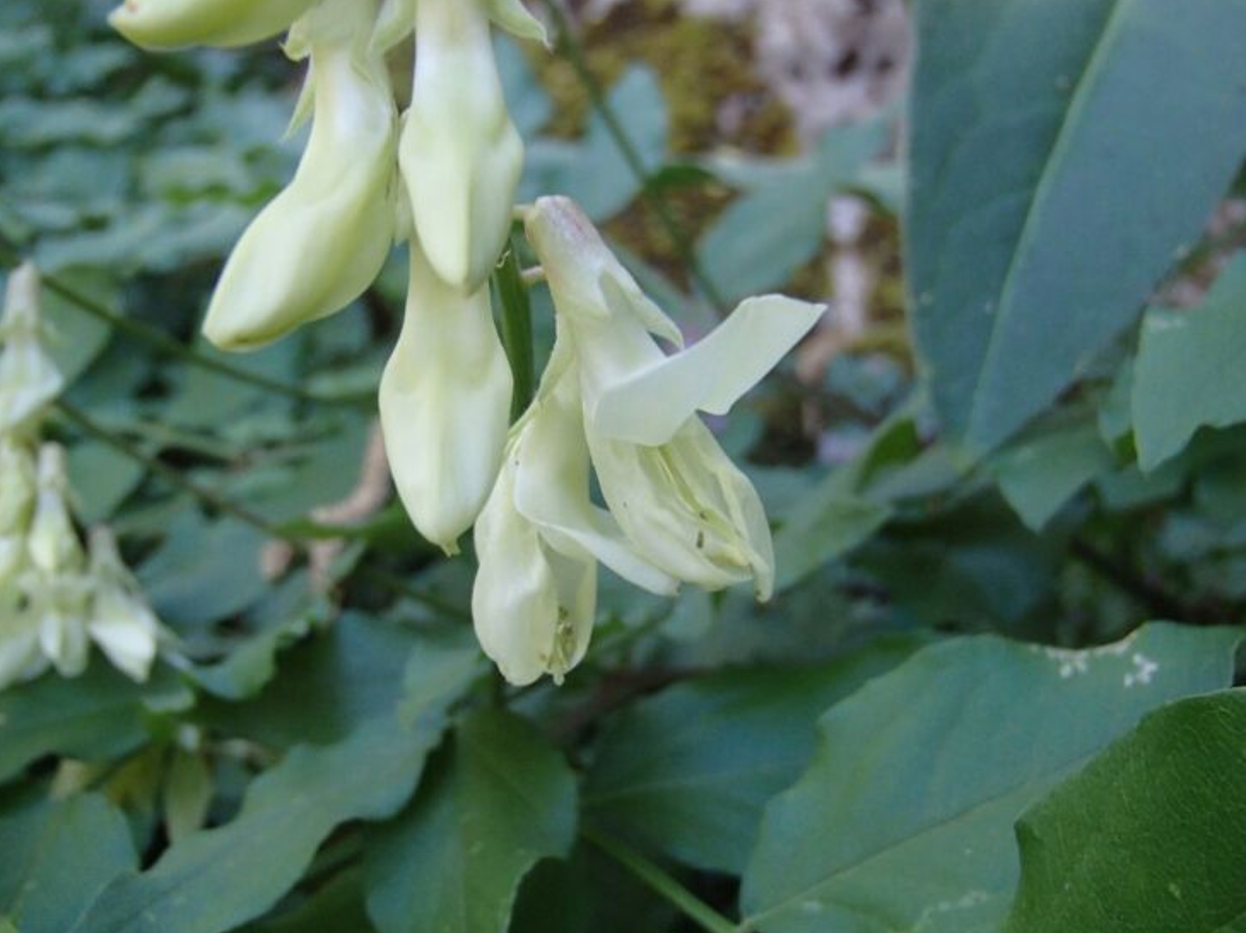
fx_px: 1403
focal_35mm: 39
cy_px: 456
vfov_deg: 36.8
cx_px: 617
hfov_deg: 47.9
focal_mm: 6.64
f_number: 4.7
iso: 320
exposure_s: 1/160
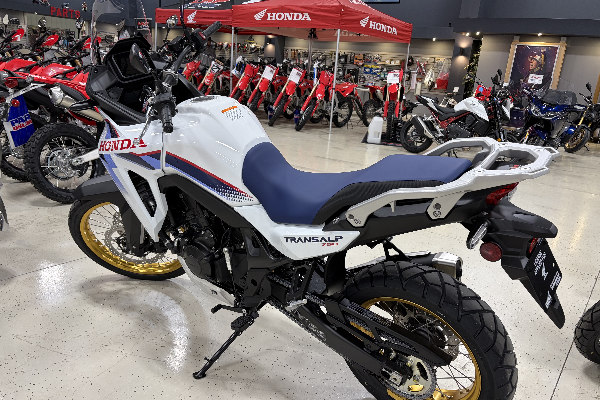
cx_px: 310
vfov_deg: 46.4
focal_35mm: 28
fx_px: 467
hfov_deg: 65.5
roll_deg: -3.1
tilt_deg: -14.9
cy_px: 212
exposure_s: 1/60
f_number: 1.6
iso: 100
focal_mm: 5.96
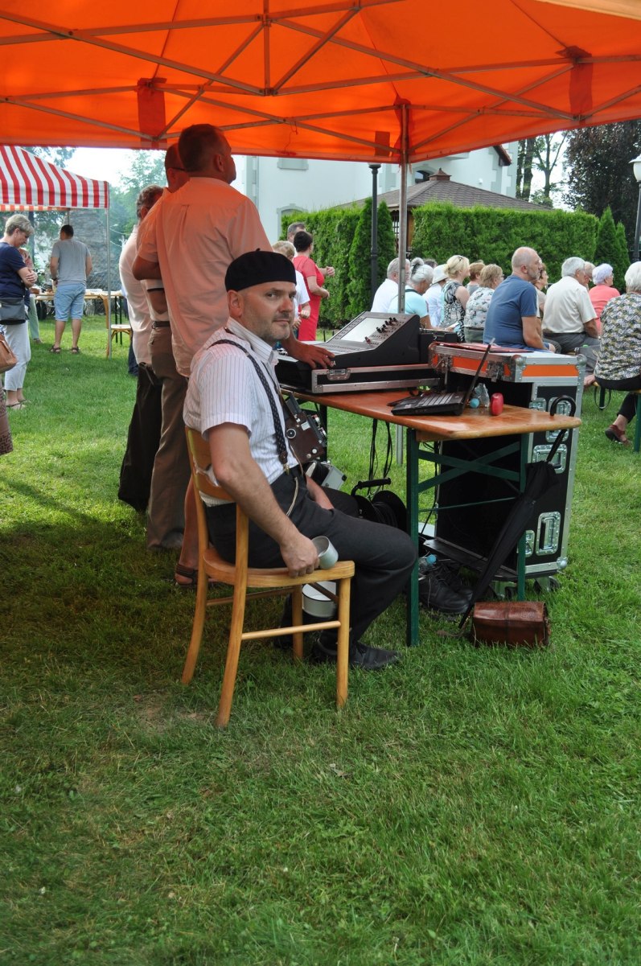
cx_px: 320
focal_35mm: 33
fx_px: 884
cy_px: 483
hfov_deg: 39.9
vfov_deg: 57.3
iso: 200
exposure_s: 1/125
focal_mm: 22
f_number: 5.6
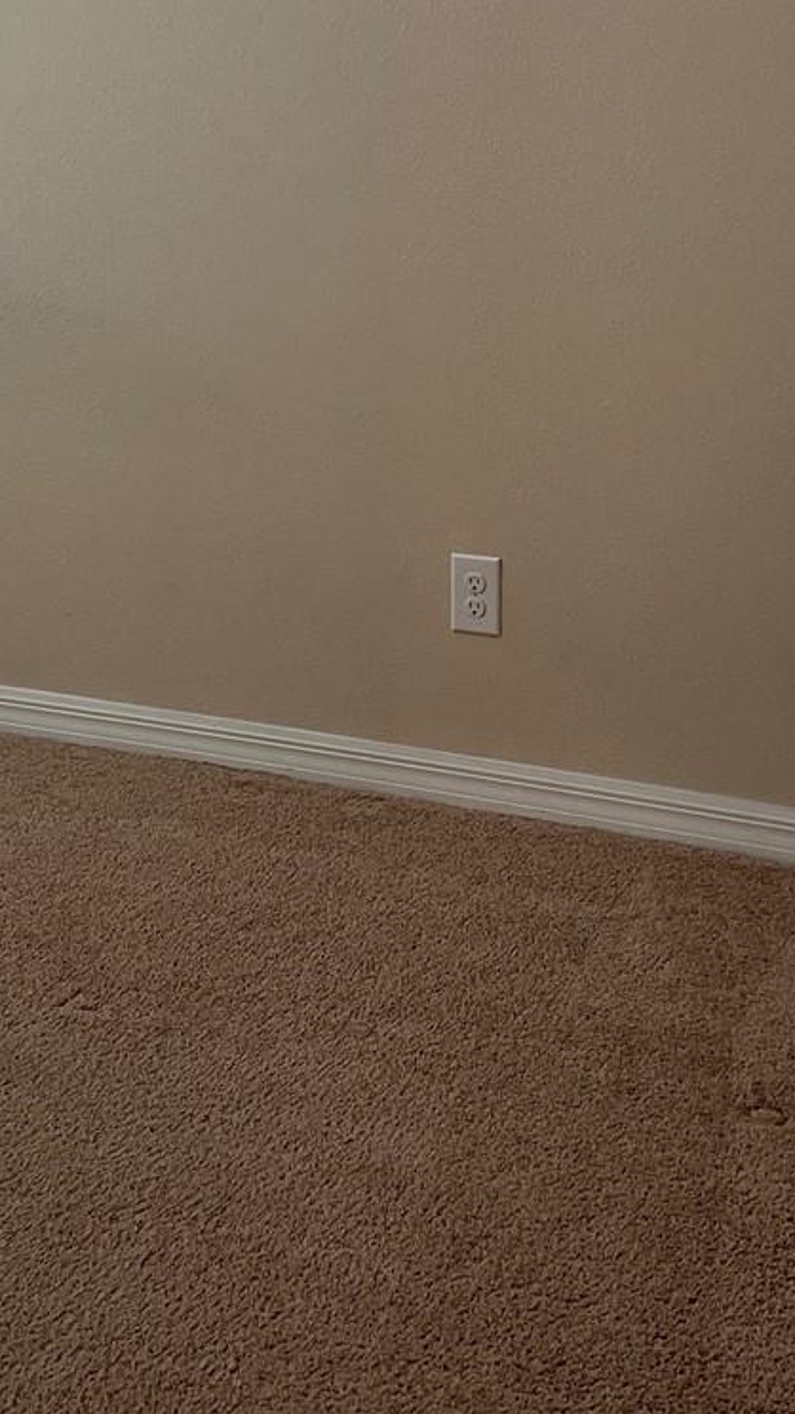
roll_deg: +0.0
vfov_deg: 33.8
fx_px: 2286
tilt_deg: -8.6
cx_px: 259
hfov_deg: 19.7
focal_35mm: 61
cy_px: 381
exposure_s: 1/60
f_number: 1.5
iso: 200
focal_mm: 5.7
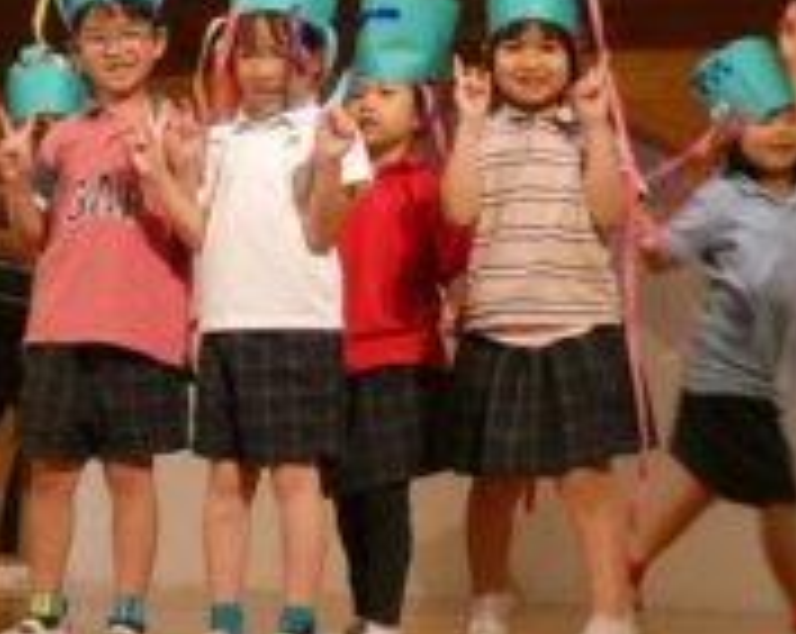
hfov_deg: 22.5
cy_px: 153
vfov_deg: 17.9
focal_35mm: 85
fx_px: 1999
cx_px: 306
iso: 640
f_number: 3.9
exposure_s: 1/80
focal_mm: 7.8
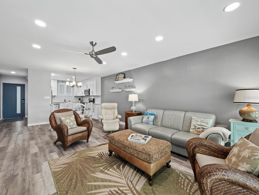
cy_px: 98
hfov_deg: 102.0
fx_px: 105
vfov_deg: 85.7
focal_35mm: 14
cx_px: 130
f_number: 9
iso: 400
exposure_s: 1/8
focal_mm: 7
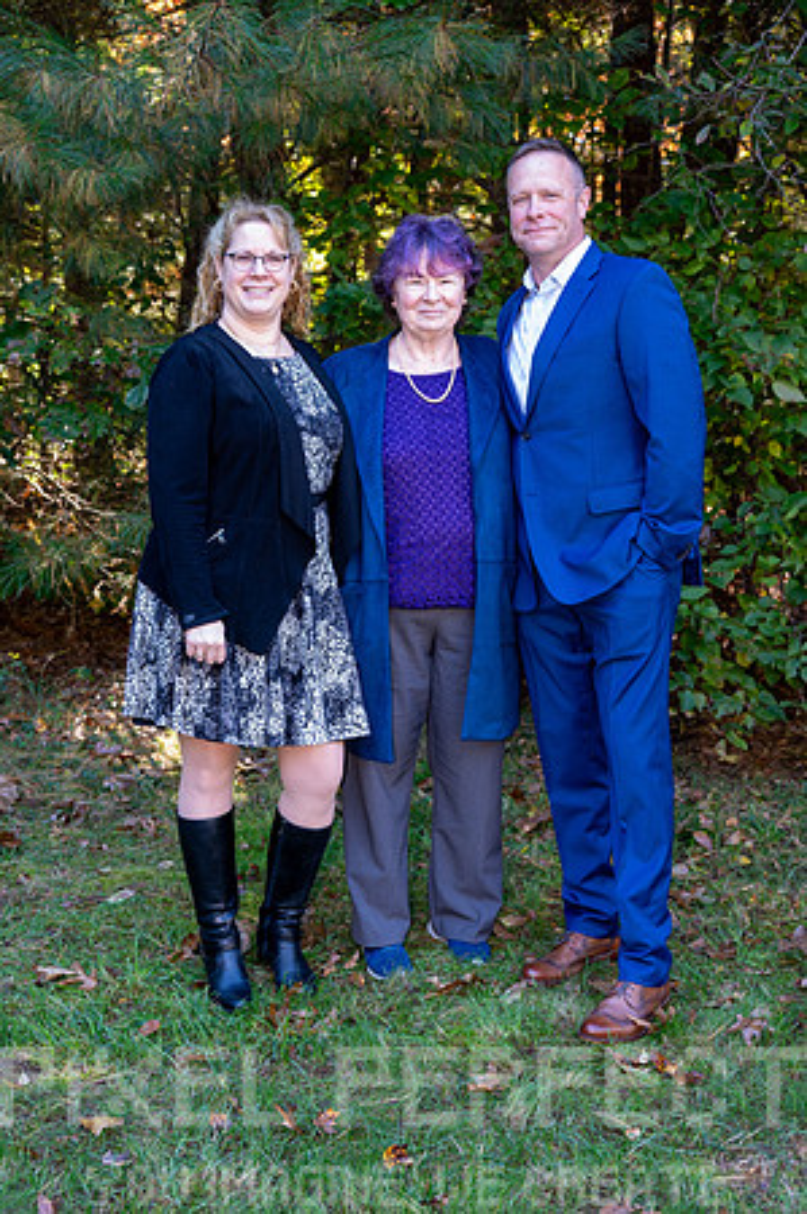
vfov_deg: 38.2
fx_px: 1752
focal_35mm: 52
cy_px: 607
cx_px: 404
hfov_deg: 25.9
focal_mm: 52
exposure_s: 1/60
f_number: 5.6
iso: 900
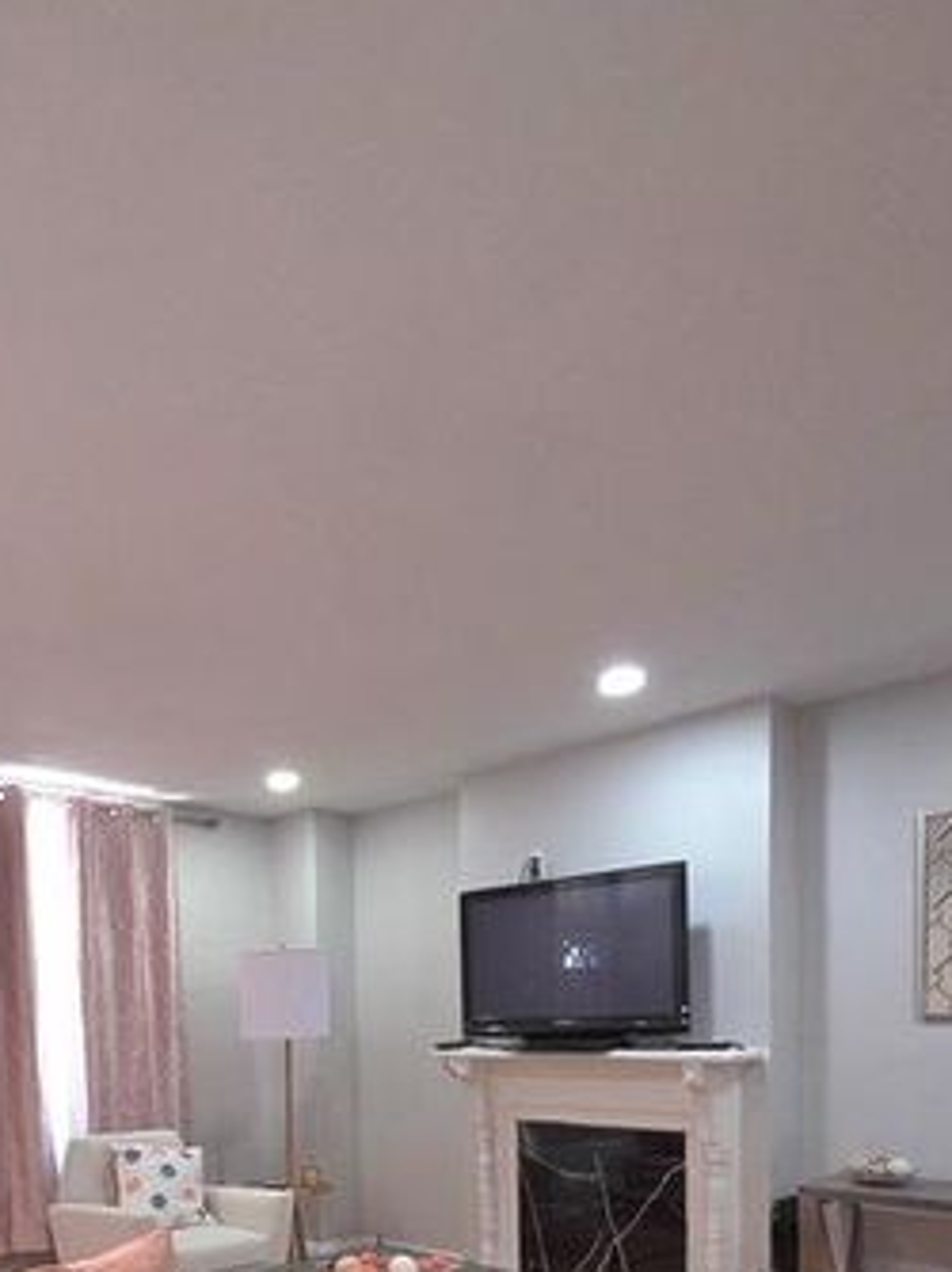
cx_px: 232
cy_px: 1042
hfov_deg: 50.7
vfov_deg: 61.1
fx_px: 955
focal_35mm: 26
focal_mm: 2.2
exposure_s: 1/60.2
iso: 125
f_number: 1.9
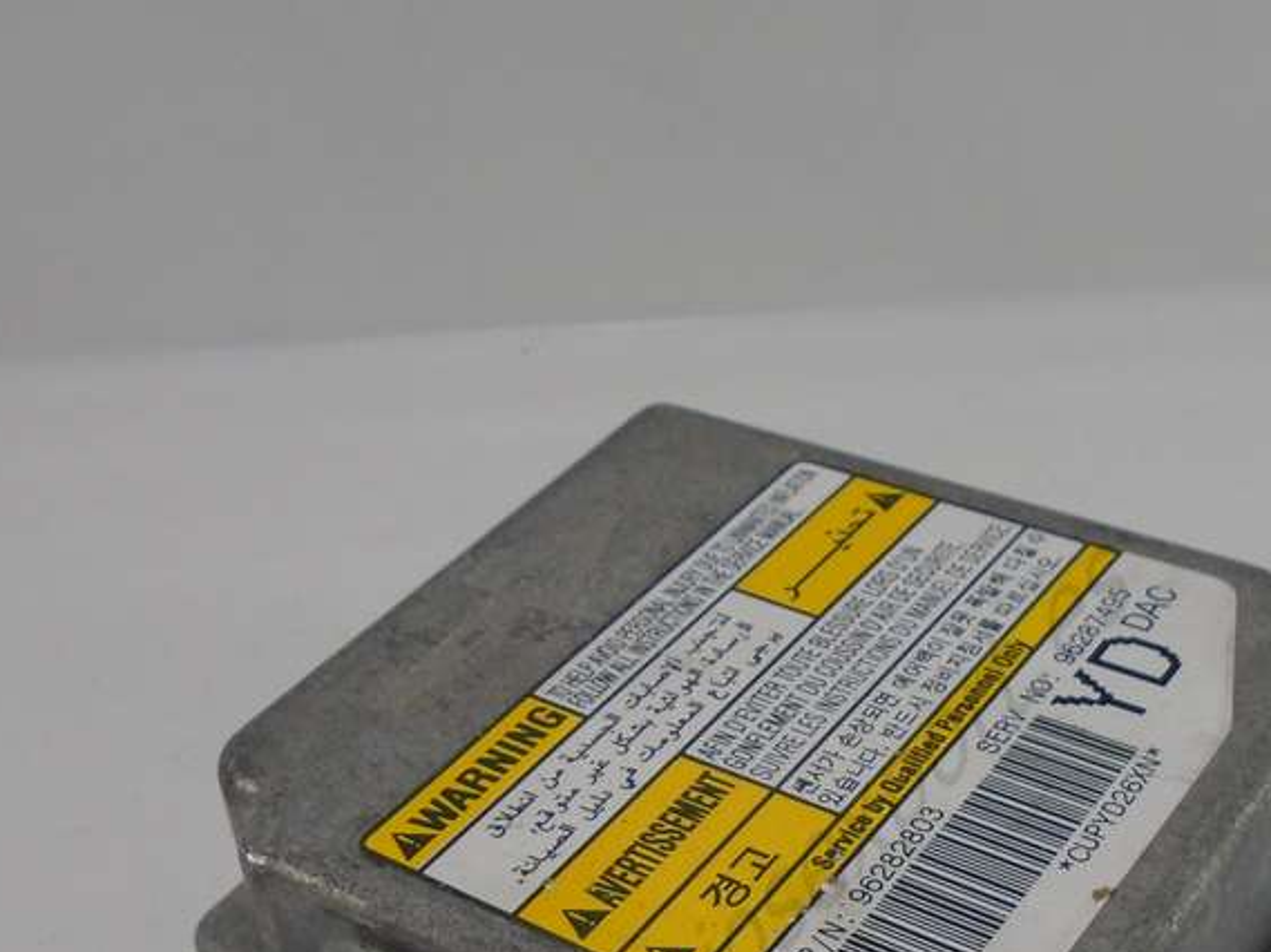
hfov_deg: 38.0
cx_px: 795
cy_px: 896
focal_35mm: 50
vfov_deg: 27.8
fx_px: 1835
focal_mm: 4.6
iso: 100
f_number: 3.2
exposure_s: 1/200
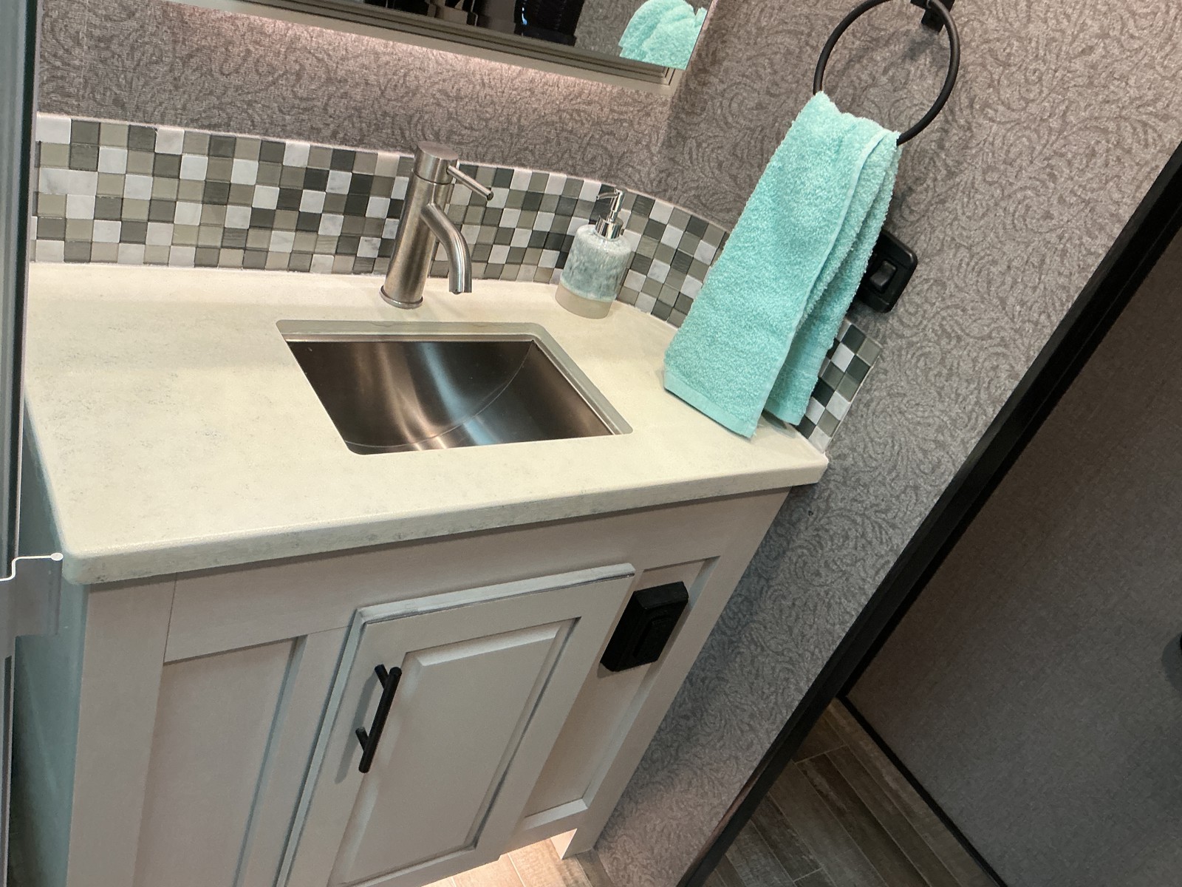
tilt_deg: -30.3
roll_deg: -21.8
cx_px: 591
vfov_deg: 48.2
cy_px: 444
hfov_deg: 61.7
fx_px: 990
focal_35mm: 29
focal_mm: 3
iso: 125
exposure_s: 1/60
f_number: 1.8
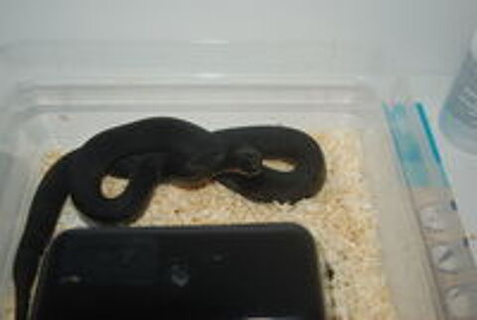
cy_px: 160
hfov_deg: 49.5
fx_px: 518
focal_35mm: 39
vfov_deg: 34.3
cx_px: 238
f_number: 4.2
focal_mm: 26
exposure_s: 1/125
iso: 100
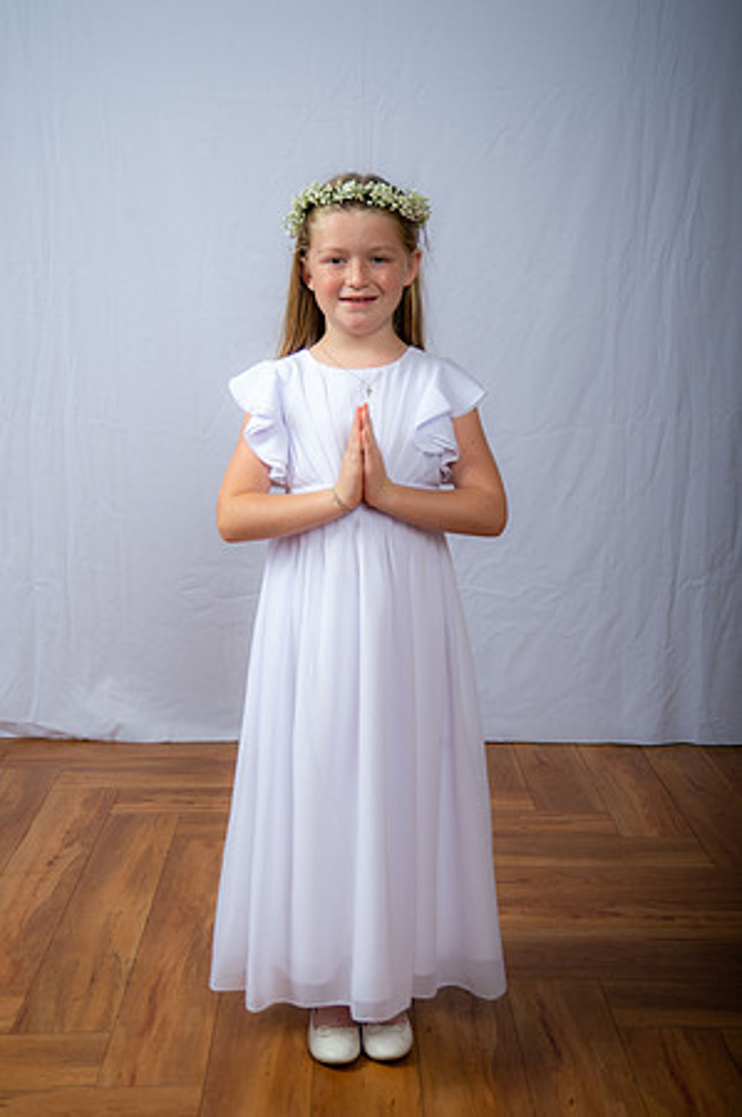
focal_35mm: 48
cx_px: 371
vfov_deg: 41.2
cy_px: 558
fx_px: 1487
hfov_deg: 28.0
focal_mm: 48
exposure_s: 1/200
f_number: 6.3
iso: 250
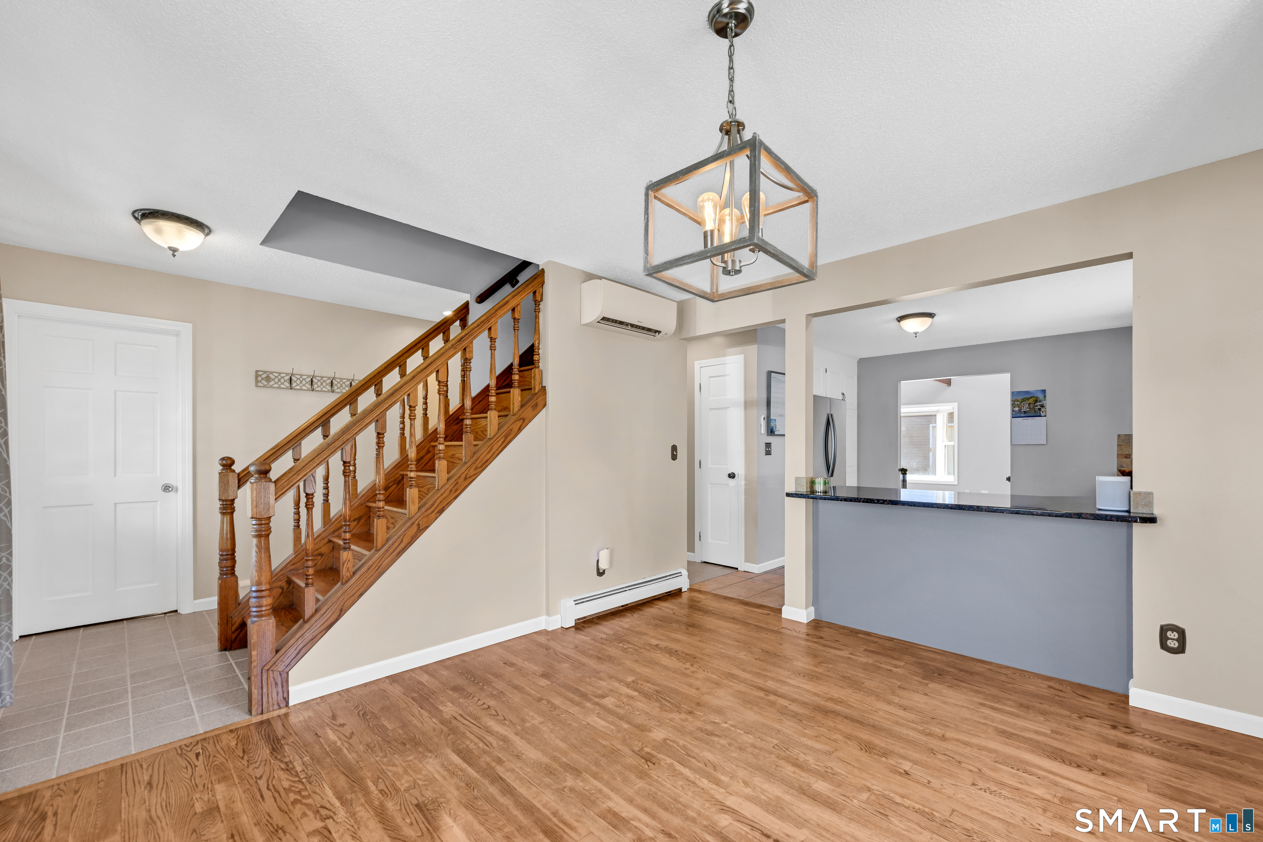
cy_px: 421
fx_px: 491
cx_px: 632
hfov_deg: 104.3
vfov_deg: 81.2
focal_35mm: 14
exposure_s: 1/320
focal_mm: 14
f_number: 8
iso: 250
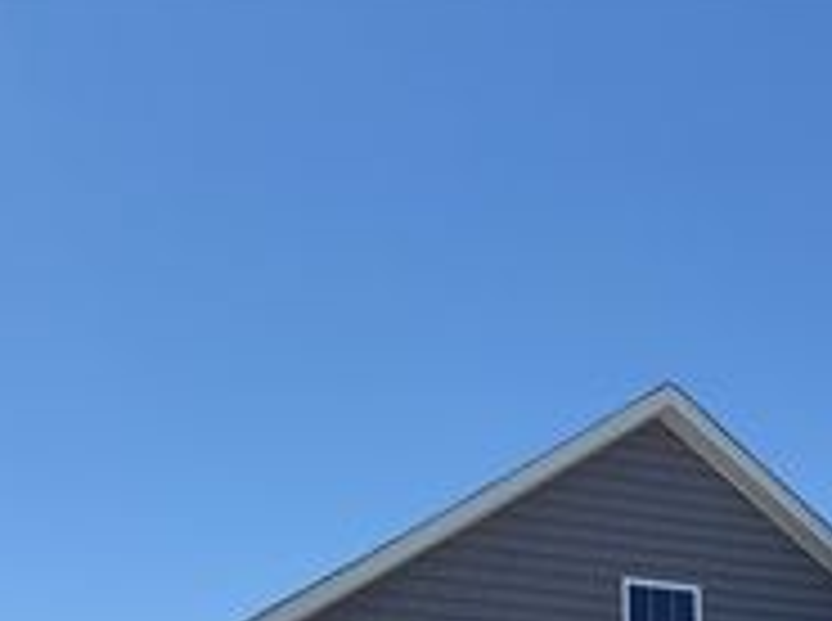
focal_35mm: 65
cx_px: 598
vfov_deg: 20.4
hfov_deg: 29.5
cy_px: 821
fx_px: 1559
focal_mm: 6.76
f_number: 1.78
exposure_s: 1/4673
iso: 80
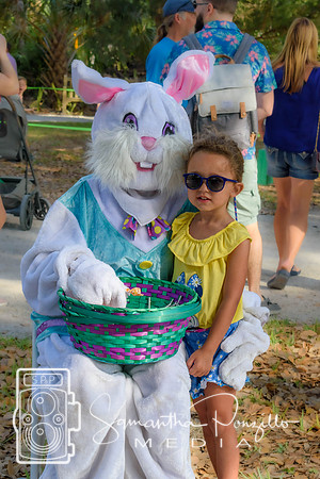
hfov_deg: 16.6
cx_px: 160
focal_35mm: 82
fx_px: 1100
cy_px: 240
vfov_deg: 24.6
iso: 360
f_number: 8
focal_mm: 55
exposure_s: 1/250
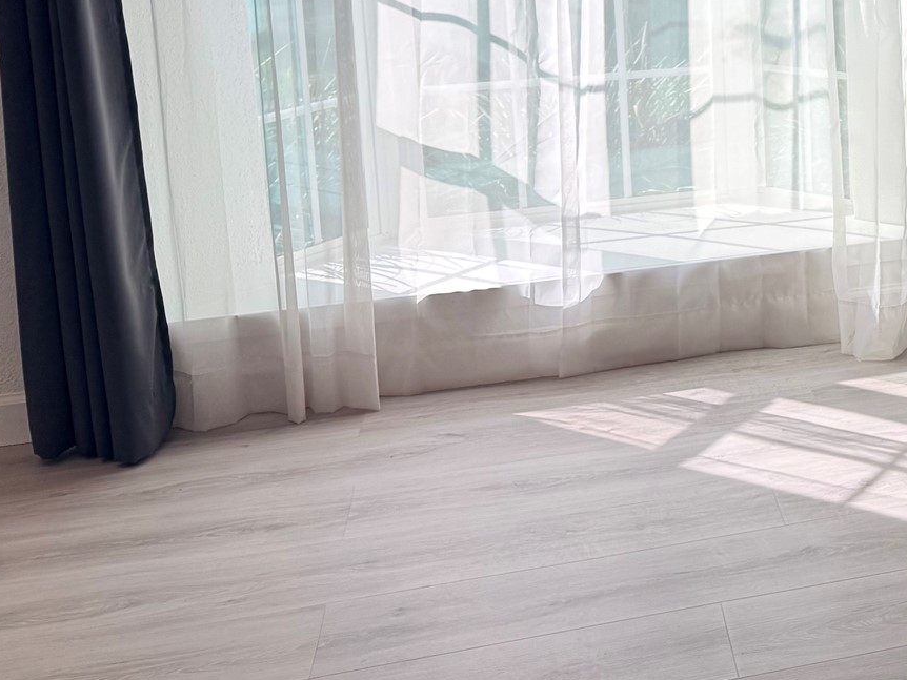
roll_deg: +0.3
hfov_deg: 29.6
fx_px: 1494
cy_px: 9
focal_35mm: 57
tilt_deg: -9.0
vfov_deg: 24.6
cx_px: 1050
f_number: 1.78
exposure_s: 1/504
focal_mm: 6.76
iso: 100
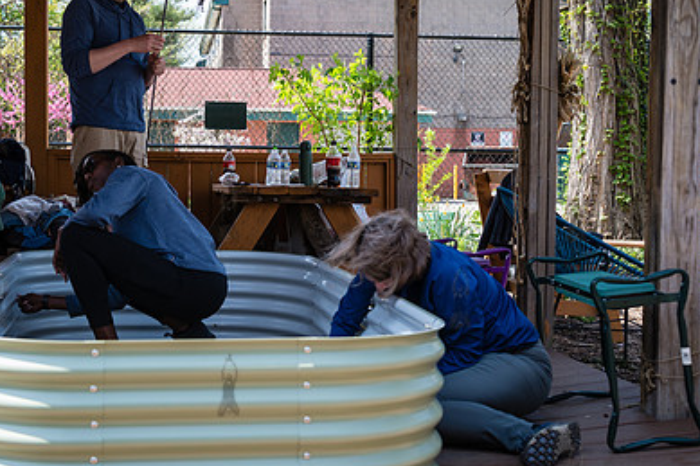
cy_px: 211
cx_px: 227
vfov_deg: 25.5
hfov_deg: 37.1
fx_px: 1030
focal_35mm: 53
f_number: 3.5
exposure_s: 1/250
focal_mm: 35
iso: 100
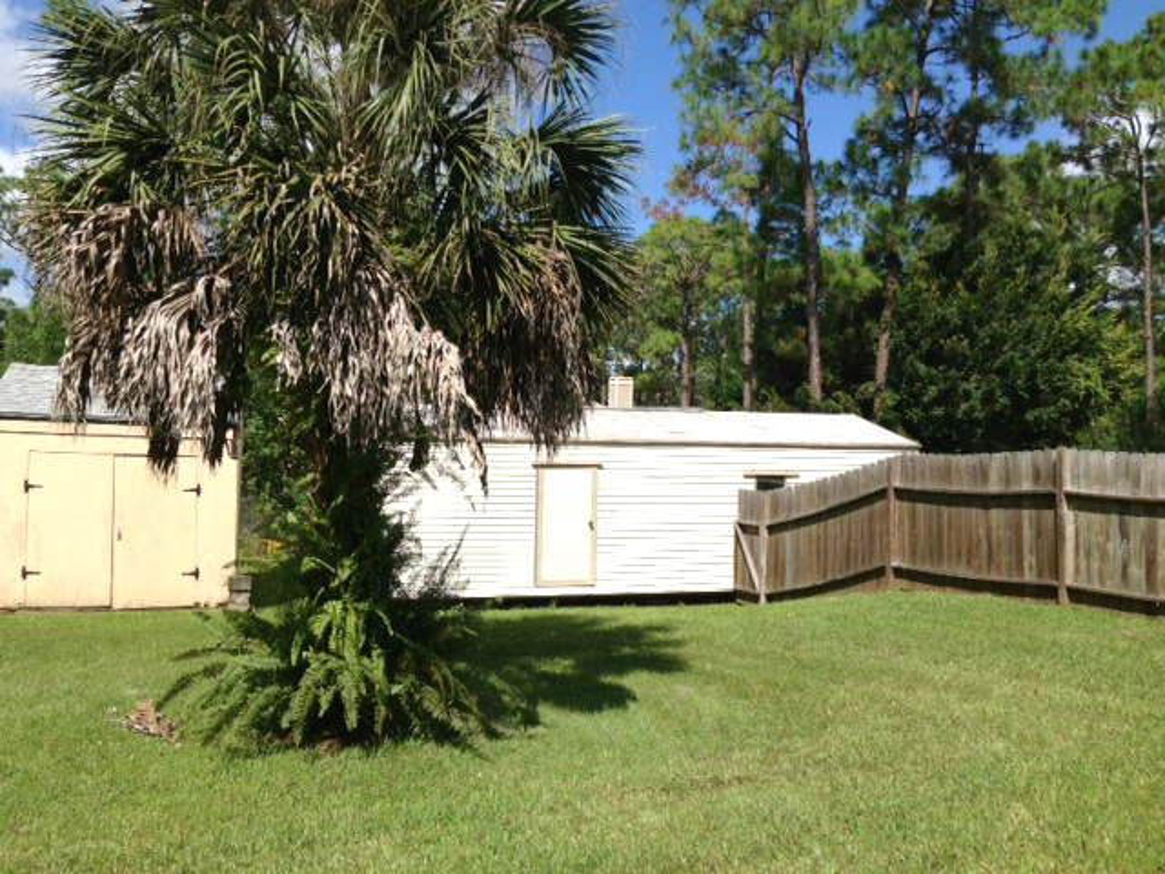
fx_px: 1111
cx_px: 582
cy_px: 437
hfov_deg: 55.4
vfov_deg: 42.9
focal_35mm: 33
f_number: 2.4
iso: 50
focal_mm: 4.13
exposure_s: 1/1808
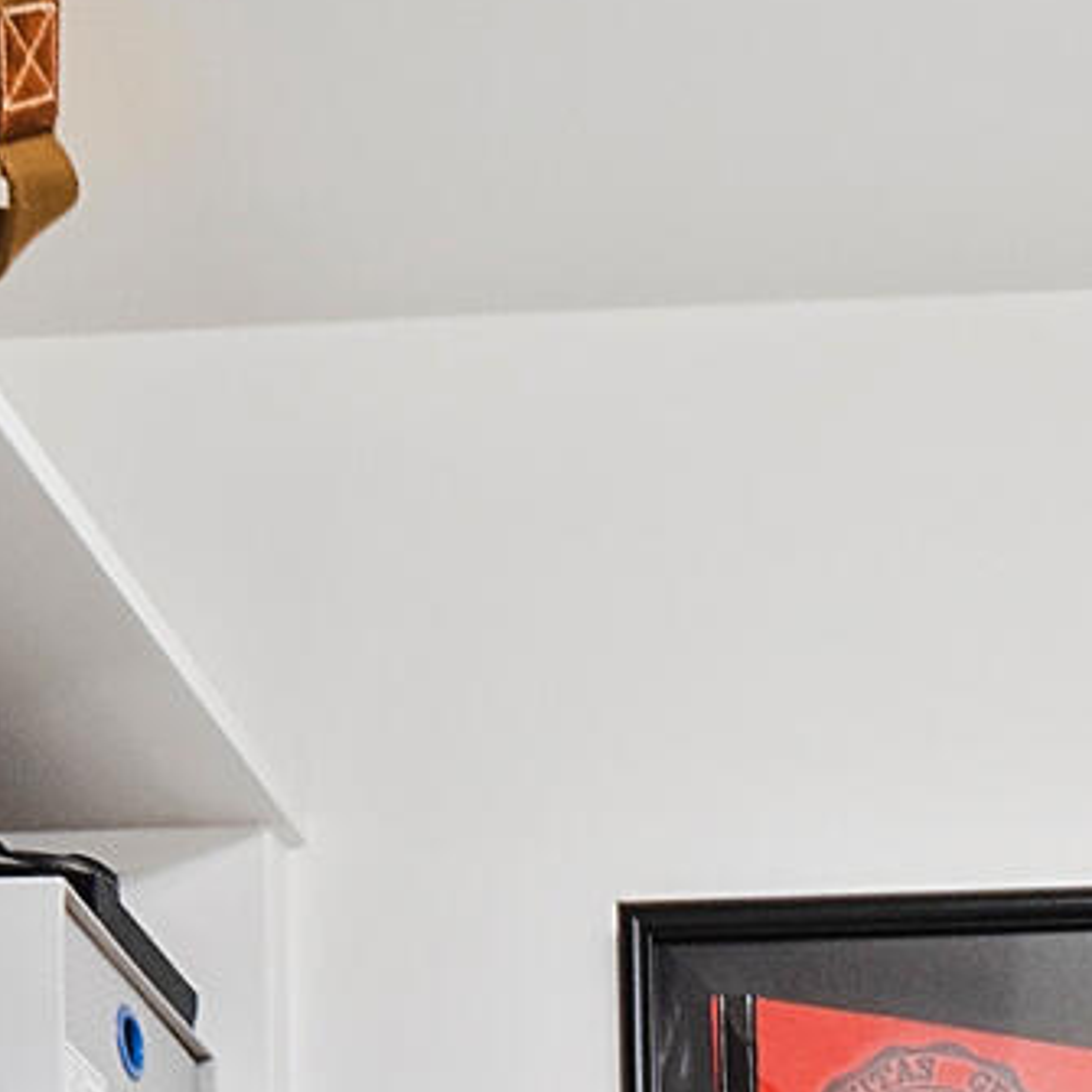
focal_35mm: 114
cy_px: 3028
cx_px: 1591
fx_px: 4069
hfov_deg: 14.4
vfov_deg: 11.2
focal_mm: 10
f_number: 8
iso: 100
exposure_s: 1/1.25
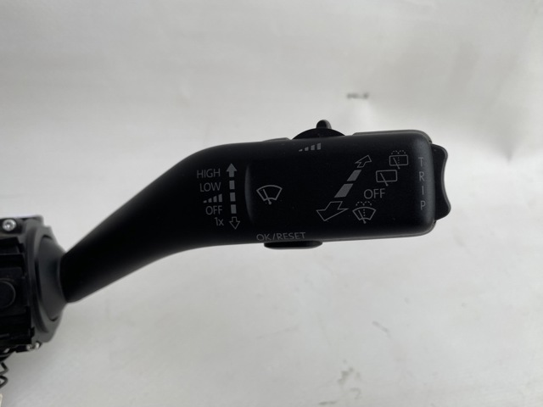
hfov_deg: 69.4
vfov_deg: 54.9
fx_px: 392
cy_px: 204
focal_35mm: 25
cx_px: 272
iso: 32
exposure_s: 1/211
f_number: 1.8
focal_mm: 4.25
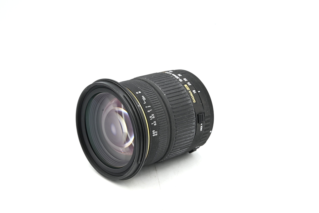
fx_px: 665
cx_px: 160
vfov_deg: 18.2
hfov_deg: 27.0
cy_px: 106
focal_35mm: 75
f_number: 14
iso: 100
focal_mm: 75
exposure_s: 1/13
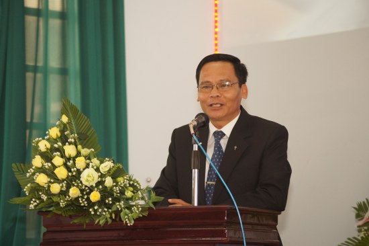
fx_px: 1537
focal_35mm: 150
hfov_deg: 13.7
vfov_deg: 9.1
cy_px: 123
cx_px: 184
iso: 400
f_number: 4
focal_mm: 100
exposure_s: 1/100
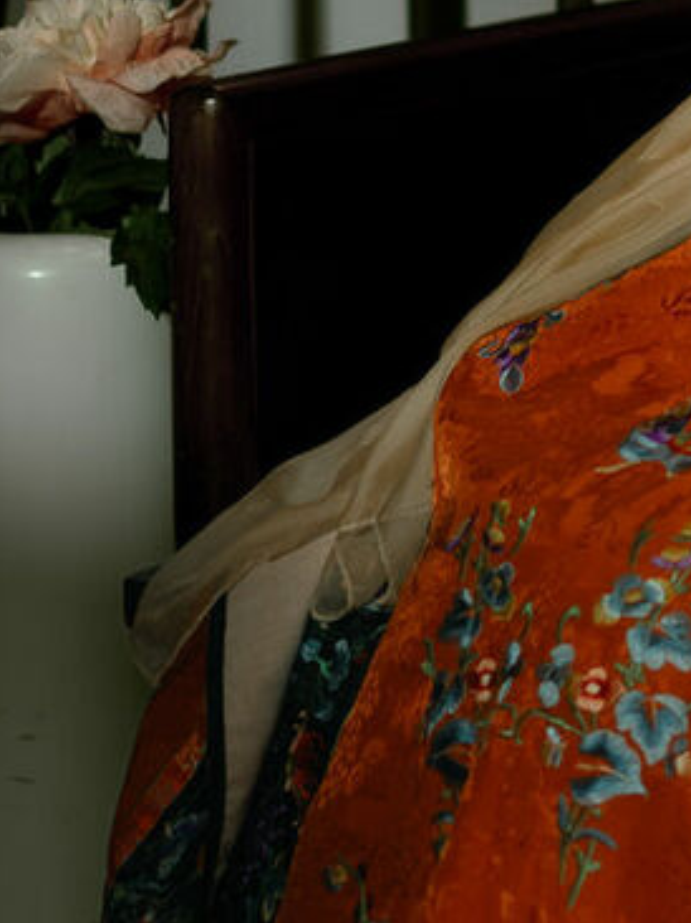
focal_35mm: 207
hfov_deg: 7.1
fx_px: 5516
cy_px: -216
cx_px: 996
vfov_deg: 9.4
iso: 100
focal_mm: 50
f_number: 2
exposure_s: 1/160
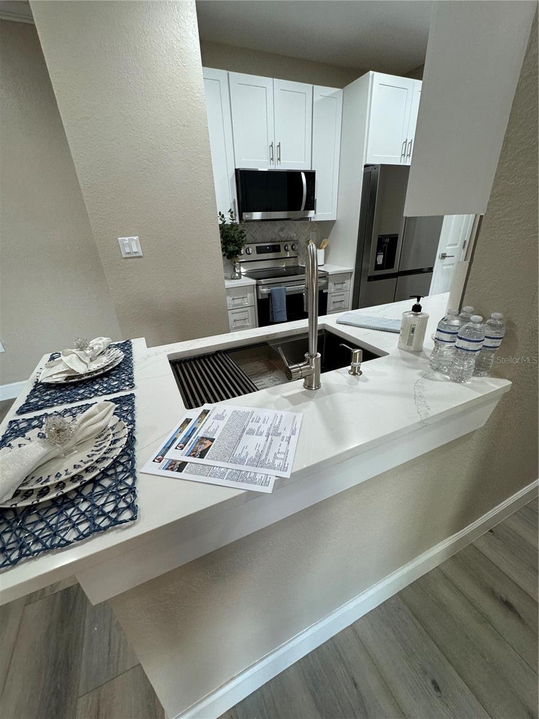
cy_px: 360
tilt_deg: -27.3
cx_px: 270
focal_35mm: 14
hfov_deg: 85.7
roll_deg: +2.4
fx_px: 291
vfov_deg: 102.1
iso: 250
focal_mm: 2.22
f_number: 2.2
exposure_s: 1/120
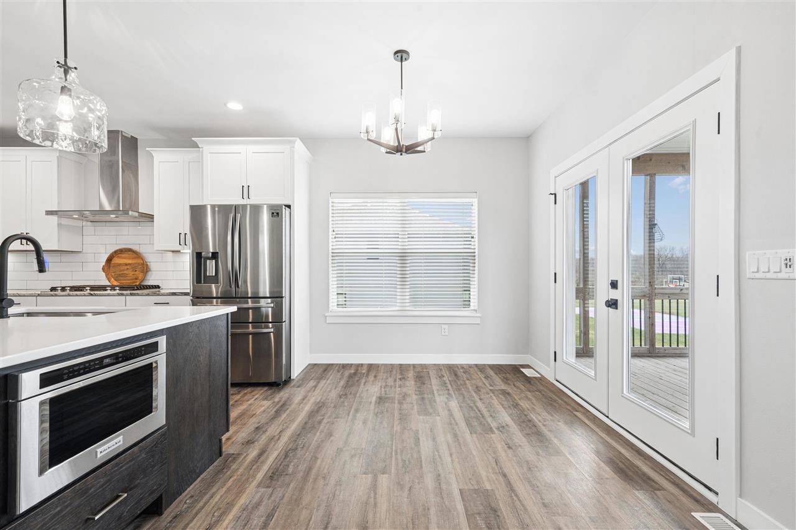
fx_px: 354
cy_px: 265
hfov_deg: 96.7
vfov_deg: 73.7
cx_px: 398
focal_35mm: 16
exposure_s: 1/15
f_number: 10
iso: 400
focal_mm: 16
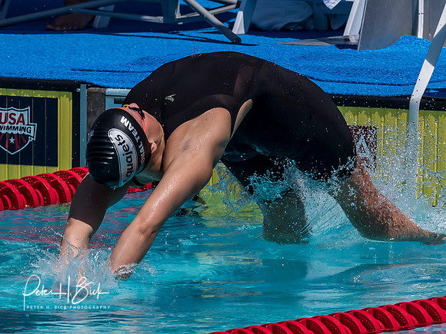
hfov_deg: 1.8
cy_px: 41
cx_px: 192
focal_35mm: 1081
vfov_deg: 1.4
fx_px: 13931
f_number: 7.1
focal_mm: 300
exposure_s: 1/2000
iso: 250
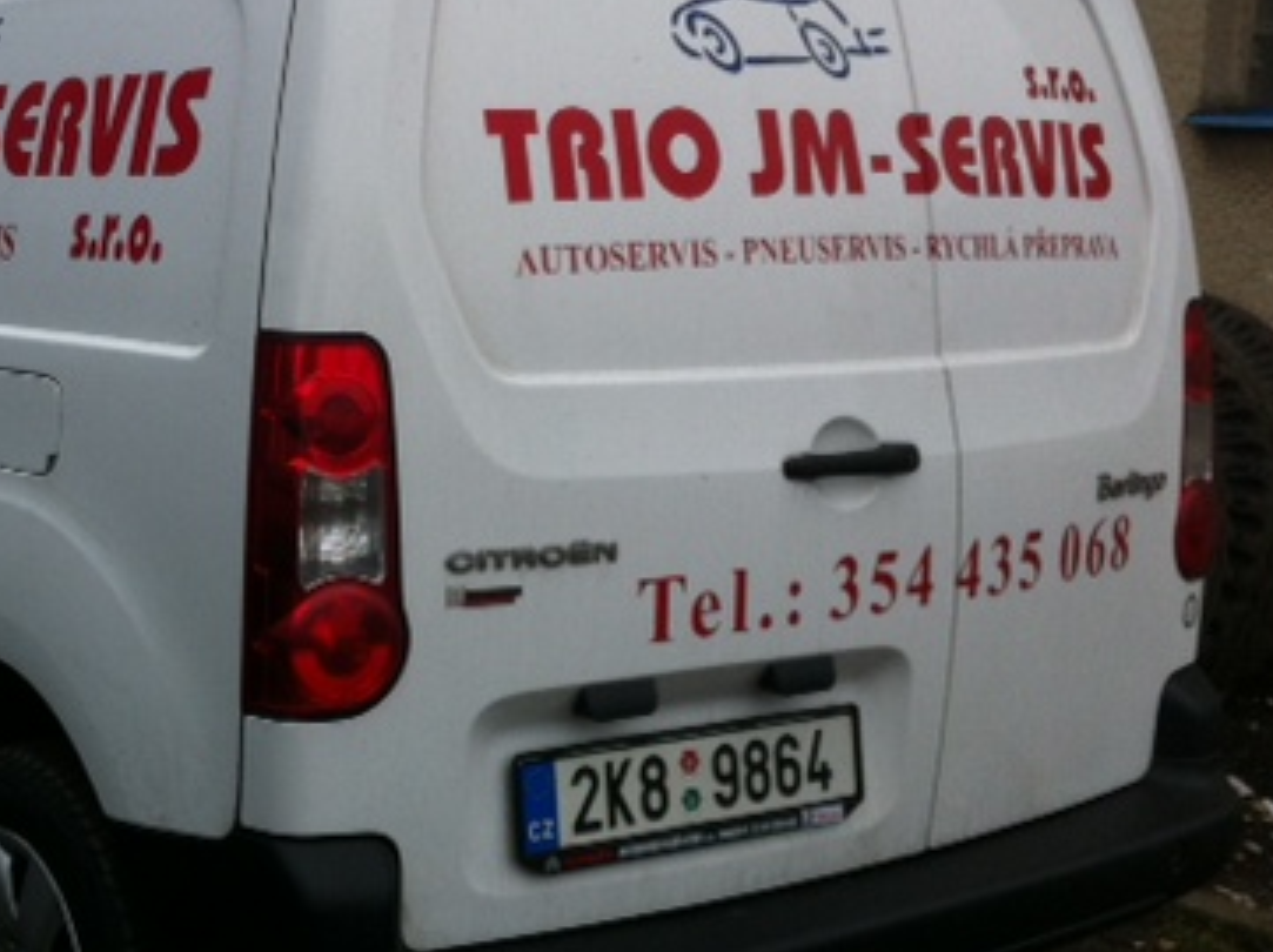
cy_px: 416
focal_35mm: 62
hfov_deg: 30.5
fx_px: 2278
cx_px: 254
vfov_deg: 23.6
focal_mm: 3.85
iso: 80
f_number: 2.8
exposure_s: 1/338
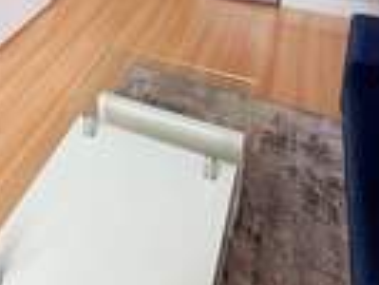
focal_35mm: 40
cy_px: -98
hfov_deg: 45.6
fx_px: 438
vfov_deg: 28.5
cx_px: 108
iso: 125
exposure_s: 1/99
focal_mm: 2.22
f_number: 2.2
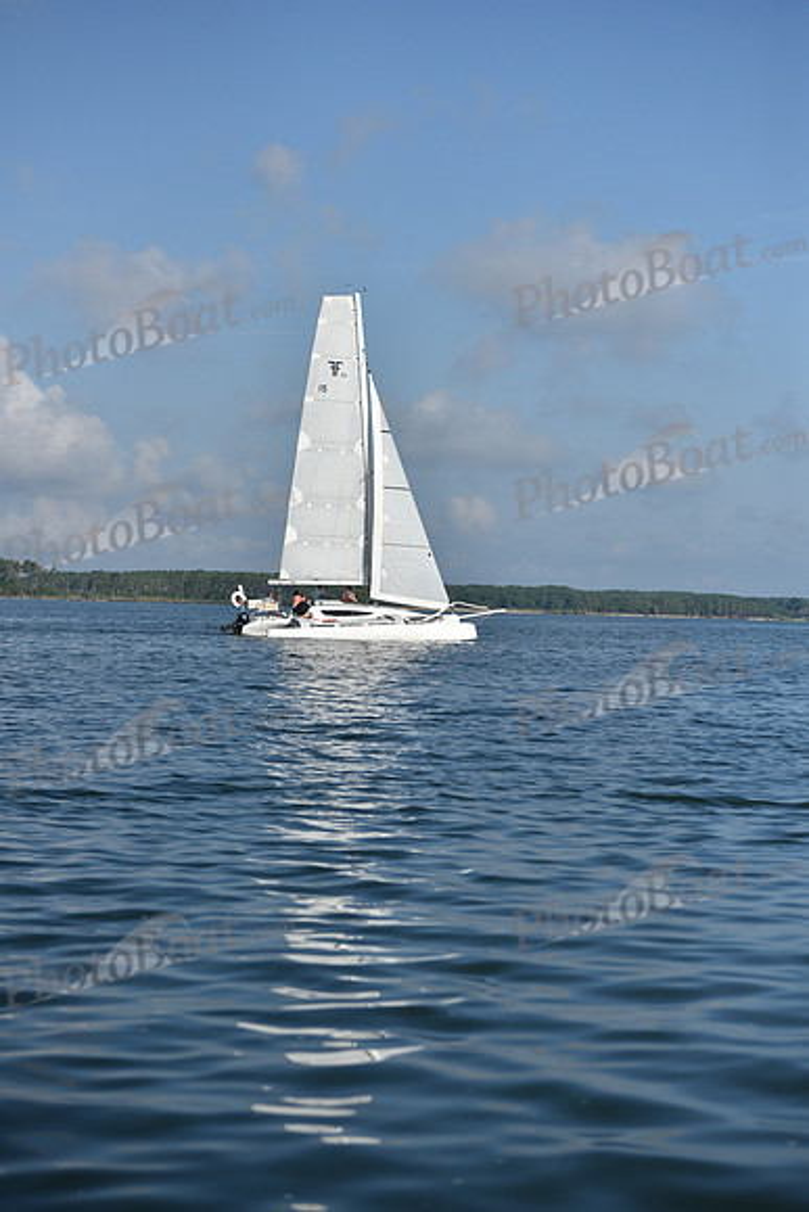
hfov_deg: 19.5
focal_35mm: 70
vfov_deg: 28.8
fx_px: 2358
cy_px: 606
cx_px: 404
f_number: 4
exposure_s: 1/8000
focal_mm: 70
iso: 320
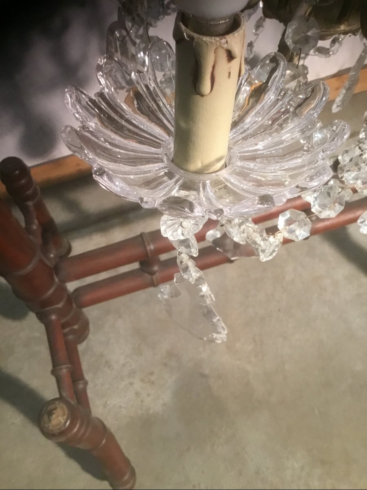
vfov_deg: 58.4
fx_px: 438
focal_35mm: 31
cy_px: 245
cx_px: 184
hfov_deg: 45.4
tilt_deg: -60.5
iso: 200
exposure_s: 1/33
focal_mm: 3.3
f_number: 2.4
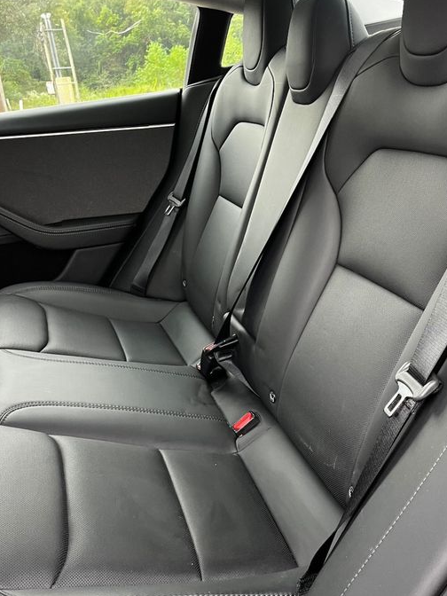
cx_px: 225
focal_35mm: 33
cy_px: 289
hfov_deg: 42.9
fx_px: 568
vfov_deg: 55.3
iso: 160
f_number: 1.6
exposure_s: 1/60
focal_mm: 5.1
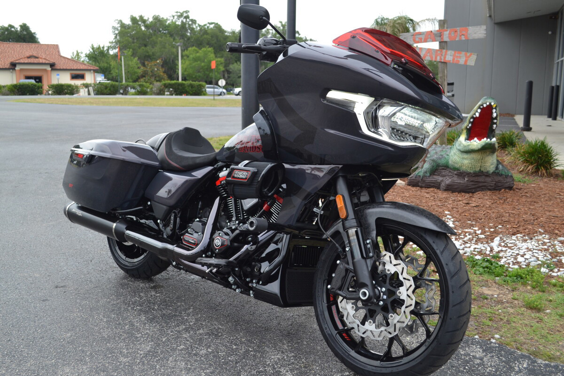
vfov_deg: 36.9
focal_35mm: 36
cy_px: 188
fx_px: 564
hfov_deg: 53.1
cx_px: 282
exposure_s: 1/125
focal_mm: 24
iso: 180
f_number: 5.6
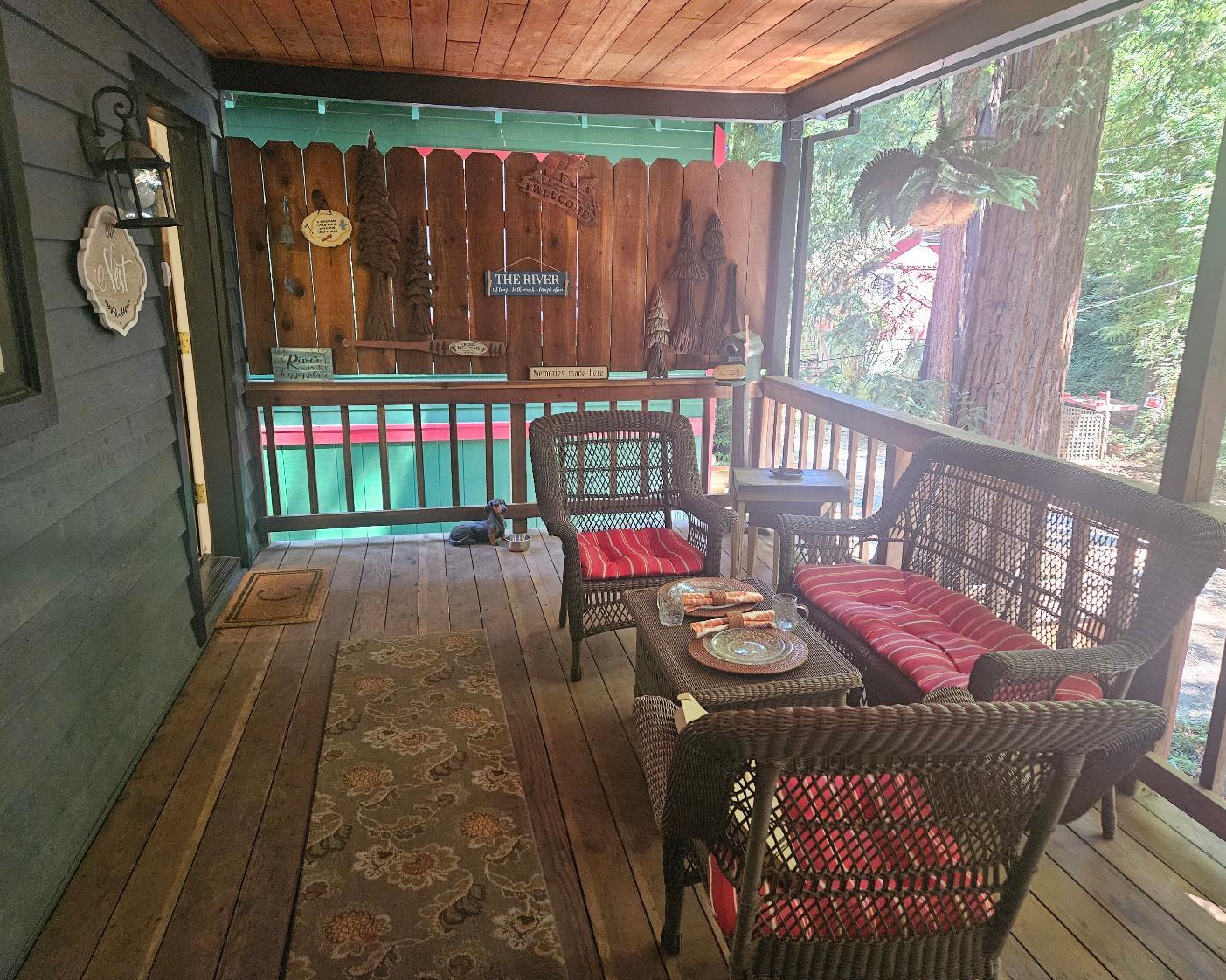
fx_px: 871
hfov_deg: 70.2
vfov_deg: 58.8
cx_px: 645
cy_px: 490
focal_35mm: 24
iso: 1000
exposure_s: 1/120
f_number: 1.8
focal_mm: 5.4
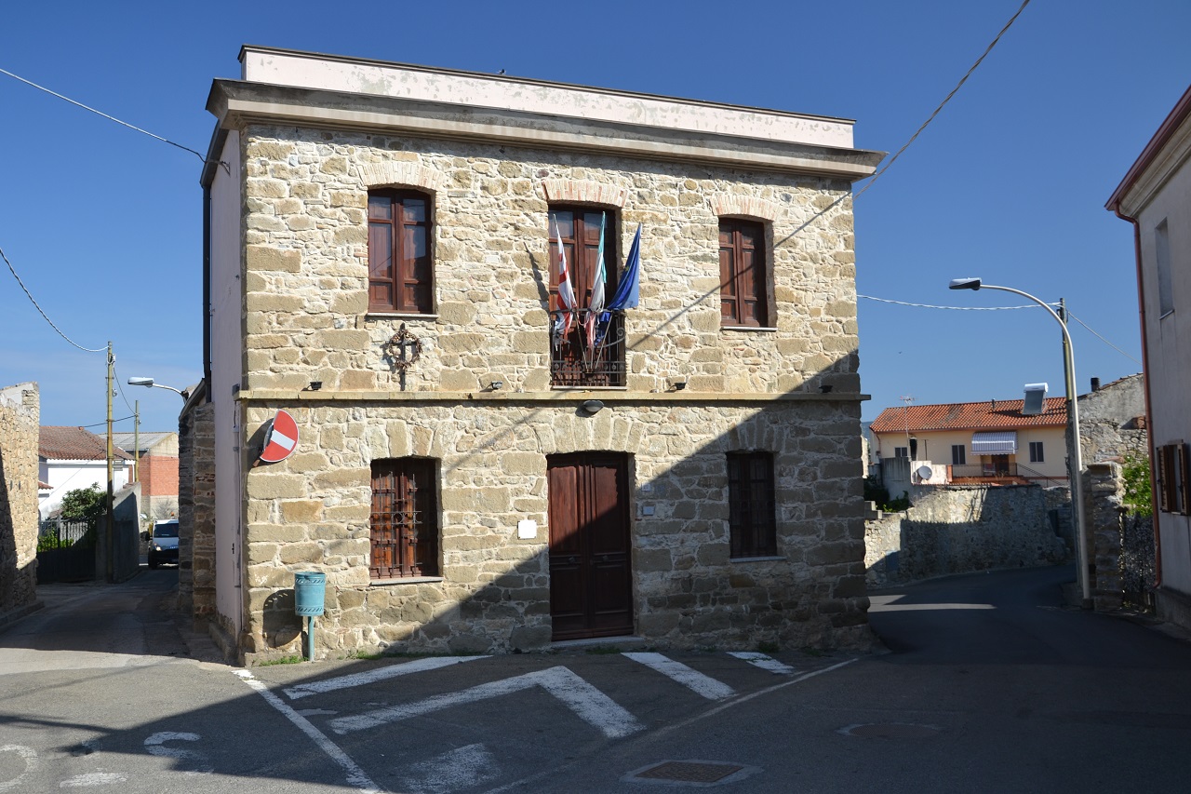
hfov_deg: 57.2
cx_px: 596
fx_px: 1092
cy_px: 397
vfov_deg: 40.0
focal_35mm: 33
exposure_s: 1/160
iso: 100
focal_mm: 22
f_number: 6.3
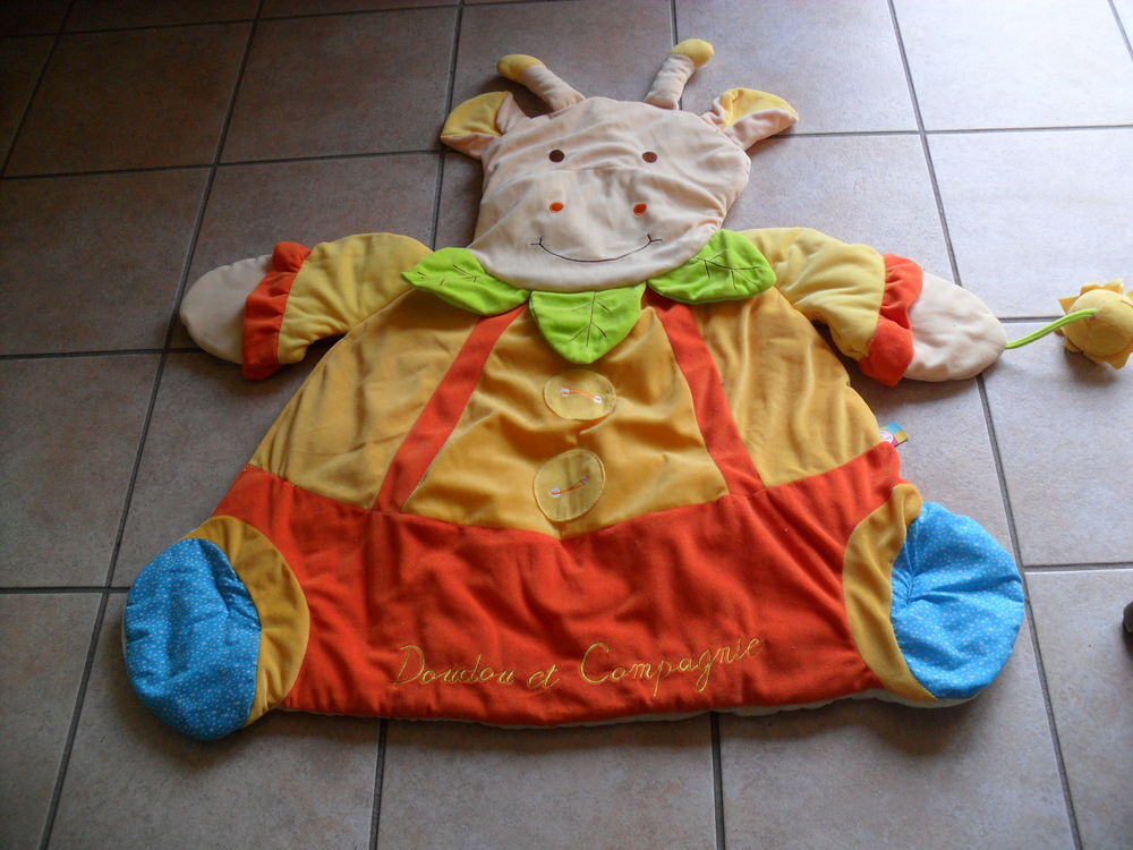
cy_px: 425
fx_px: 1146
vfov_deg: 40.7
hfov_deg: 52.6
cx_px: 566
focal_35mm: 35
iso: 120
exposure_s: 1/45
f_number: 3
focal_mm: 6.3
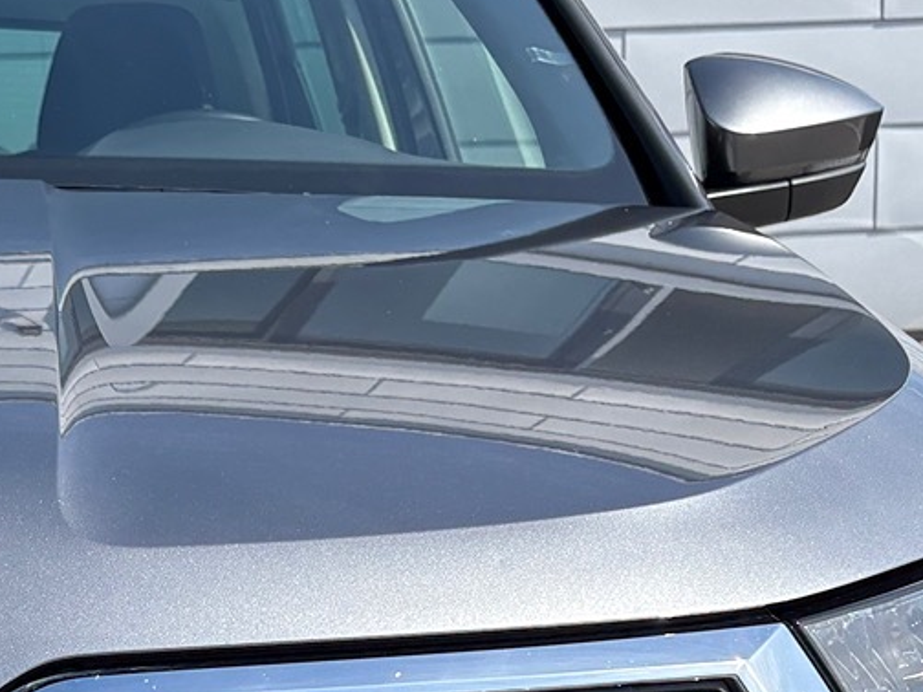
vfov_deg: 13.9
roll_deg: +2.6
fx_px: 2773
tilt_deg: -10.8
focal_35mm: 104
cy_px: 756
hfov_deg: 18.2
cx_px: -101
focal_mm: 5.96
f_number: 1.6
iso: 50
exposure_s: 1/1751
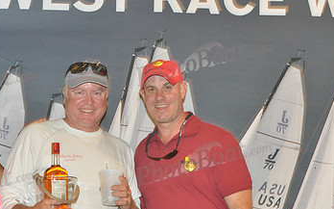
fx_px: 1083
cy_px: 125
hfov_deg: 17.4
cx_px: 87
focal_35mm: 119
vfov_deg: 11.0
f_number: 9
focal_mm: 70
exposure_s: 1/15
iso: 3200
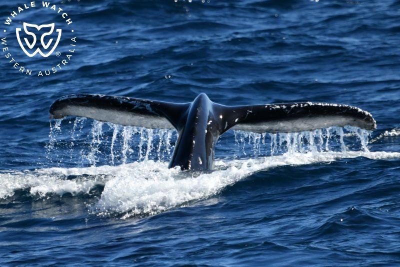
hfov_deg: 3.4
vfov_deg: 2.3
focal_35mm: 600
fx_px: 6665
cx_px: 200
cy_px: 134
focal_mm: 600
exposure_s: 1/8000
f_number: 6.3
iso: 1400
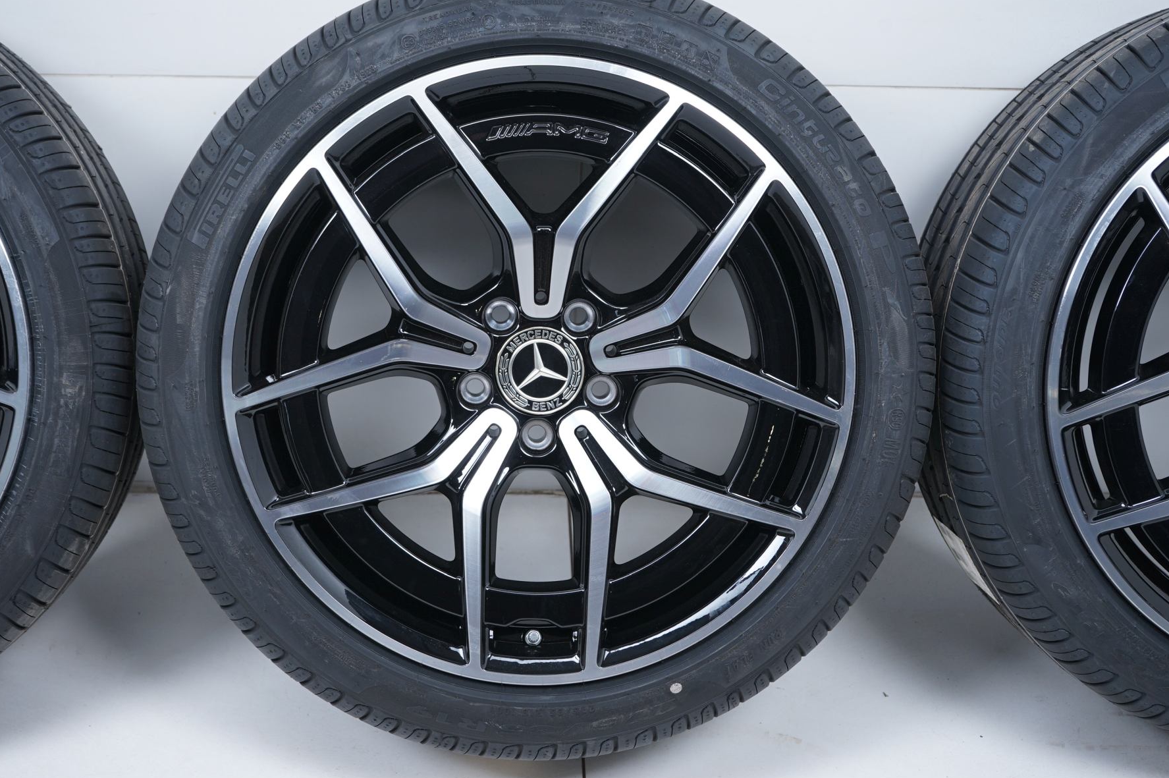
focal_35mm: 53
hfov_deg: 37.5
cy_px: 364
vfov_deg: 25.5
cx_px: 554
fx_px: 1720
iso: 250
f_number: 7.1
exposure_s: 1/125
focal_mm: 49
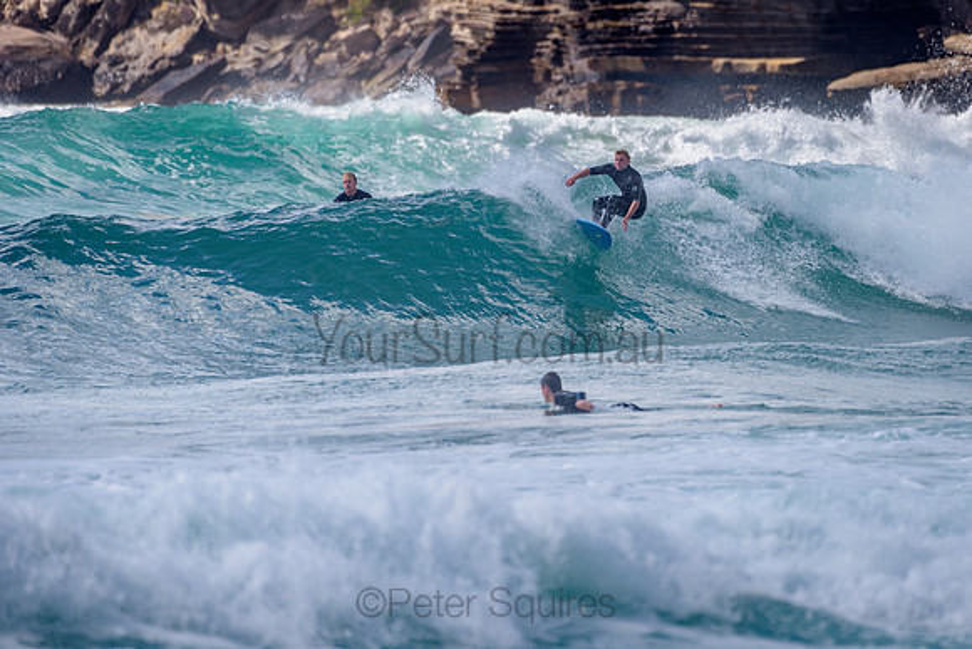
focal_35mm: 613
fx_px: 16557
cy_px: 252
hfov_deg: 3.4
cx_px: 591
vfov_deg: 2.2
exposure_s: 1/2000
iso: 125
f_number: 5.6
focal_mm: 500
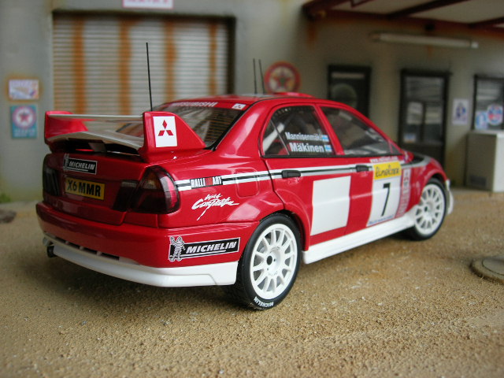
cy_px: 189
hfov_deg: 49.0
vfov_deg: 37.7
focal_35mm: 38
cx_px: 252
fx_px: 553
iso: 64
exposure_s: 1/41.4
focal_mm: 7.8
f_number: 2.8
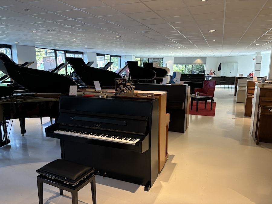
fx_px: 204
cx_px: 136
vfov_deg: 53.1
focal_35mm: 26
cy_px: 102
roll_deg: -0.2
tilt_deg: -10.1
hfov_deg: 67.3
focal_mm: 5.96
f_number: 1.6
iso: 160
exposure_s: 1/50
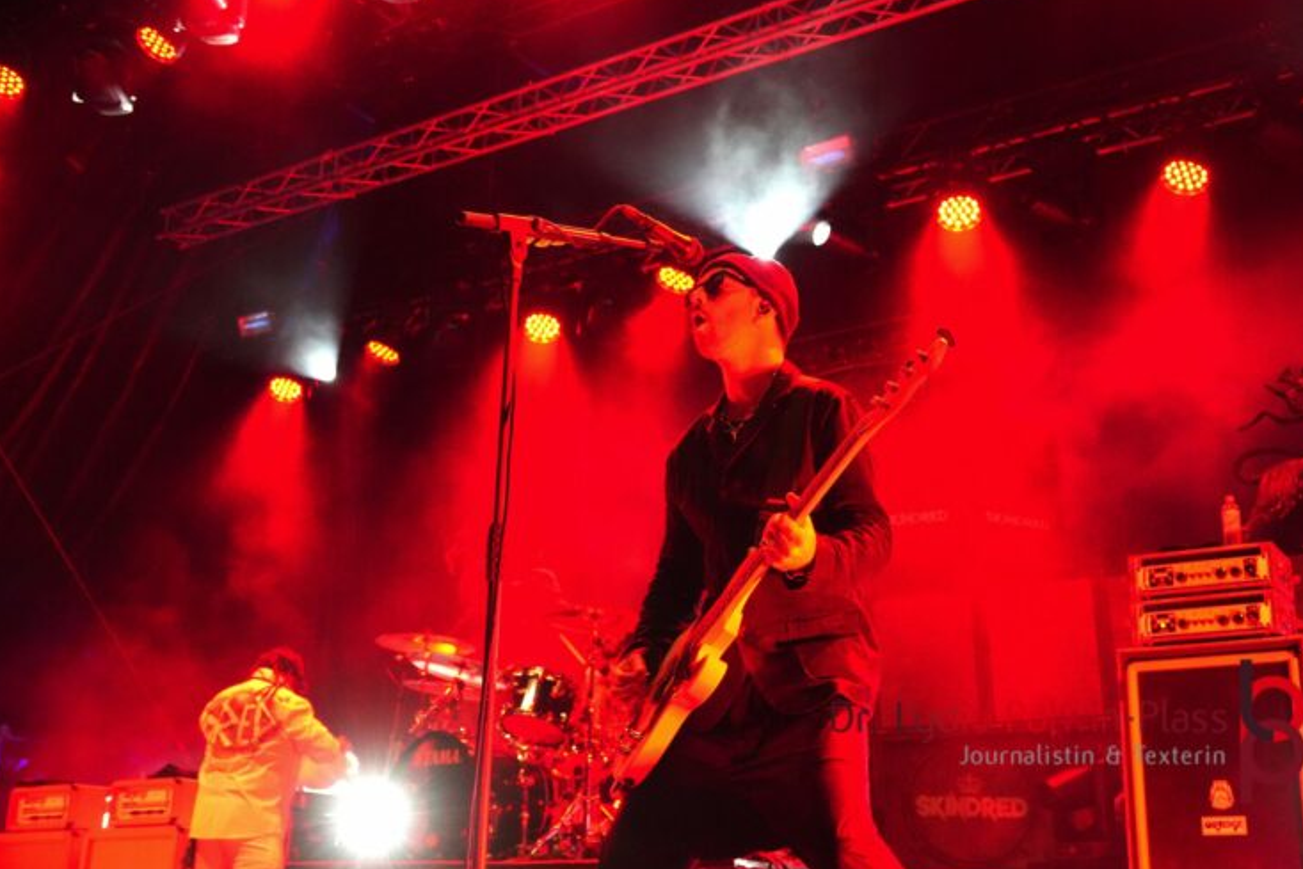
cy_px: 430
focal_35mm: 44
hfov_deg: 44.5
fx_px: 1593
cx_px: 674
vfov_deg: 30.5
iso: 5000
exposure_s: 1/160
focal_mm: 28
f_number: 4
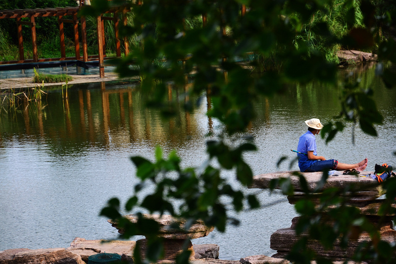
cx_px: 198
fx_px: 1732
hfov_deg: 13.0
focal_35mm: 158
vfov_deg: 8.7
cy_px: 132
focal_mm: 105
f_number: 7.1
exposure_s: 1/200
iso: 100
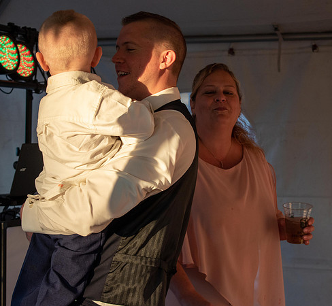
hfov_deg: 16.1
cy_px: 136
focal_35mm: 112
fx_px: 1172
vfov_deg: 14.9
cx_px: 164
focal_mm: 55
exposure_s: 1/160
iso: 400
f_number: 6.3
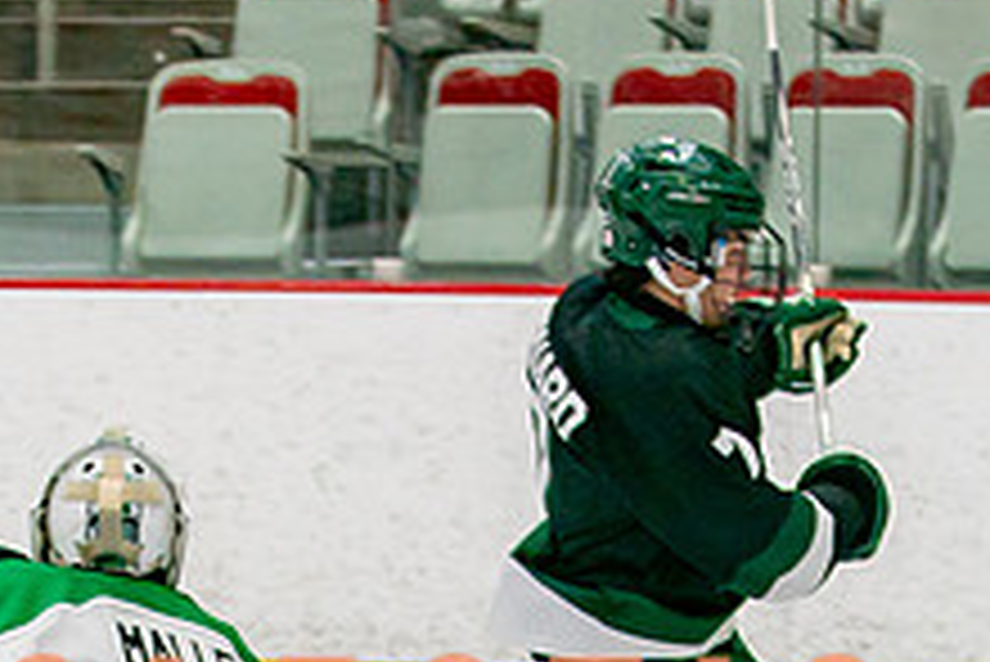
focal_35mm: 411
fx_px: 11310
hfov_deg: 5.0
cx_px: 395
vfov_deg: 3.3
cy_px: 1203
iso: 500
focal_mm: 70
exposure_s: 1/640
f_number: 3.2
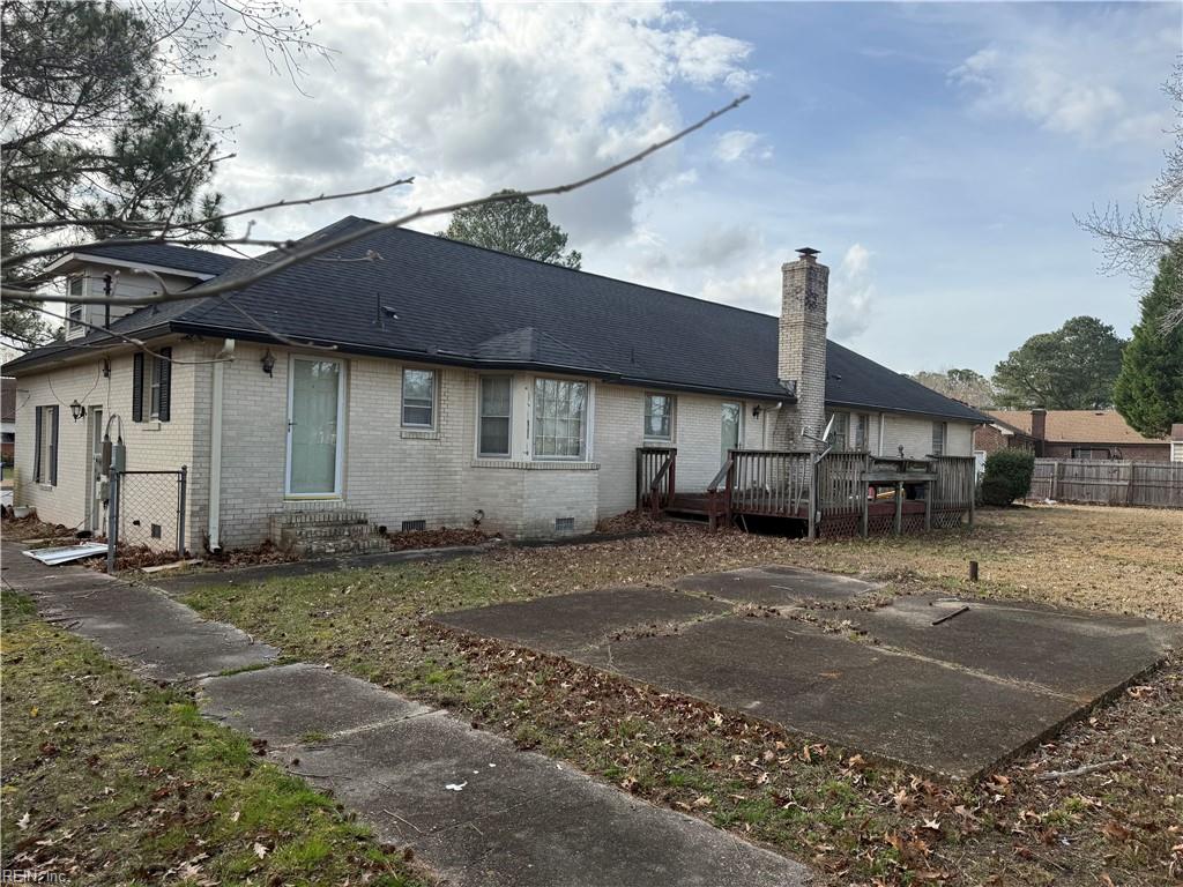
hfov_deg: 71.6
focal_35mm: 24
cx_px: 592
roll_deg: -1.6
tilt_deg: +0.2
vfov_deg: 56.8
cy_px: 444
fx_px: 820
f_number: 1.78
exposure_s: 1/2801
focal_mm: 6.76
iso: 80
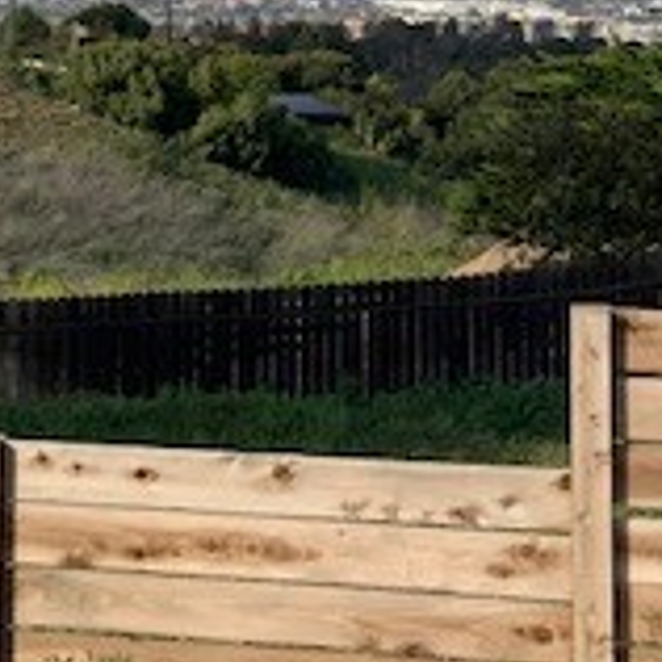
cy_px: -138
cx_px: 230
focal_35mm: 104
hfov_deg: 16.7
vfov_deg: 16.1
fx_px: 2250
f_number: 1.8
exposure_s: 1/2058
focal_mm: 3
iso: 16
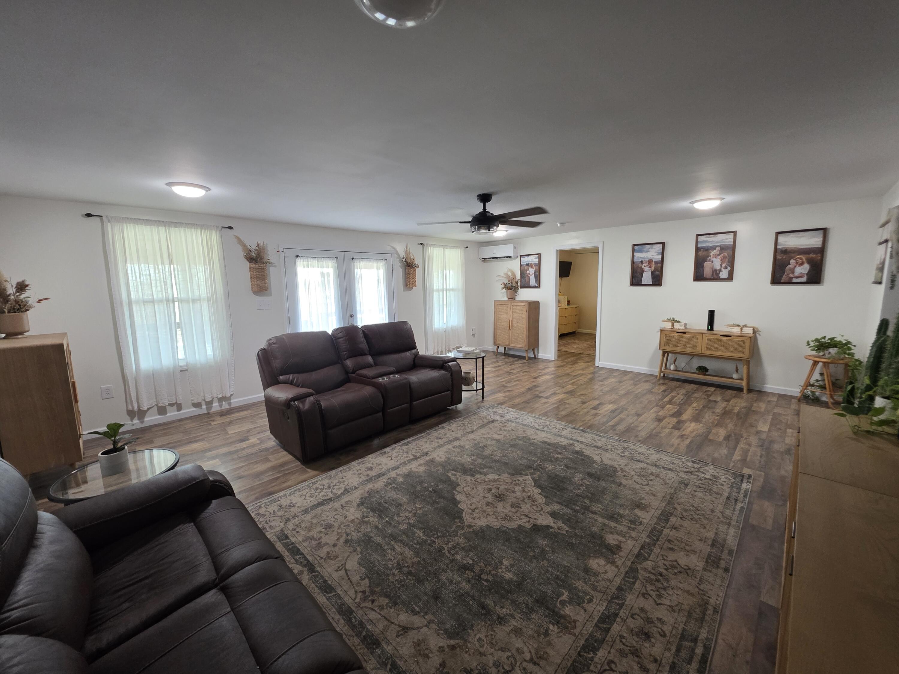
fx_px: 338
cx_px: 450
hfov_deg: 106.2
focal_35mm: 13
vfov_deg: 89.9
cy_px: 337
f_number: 1.9
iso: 250
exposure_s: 1/60
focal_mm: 2.2
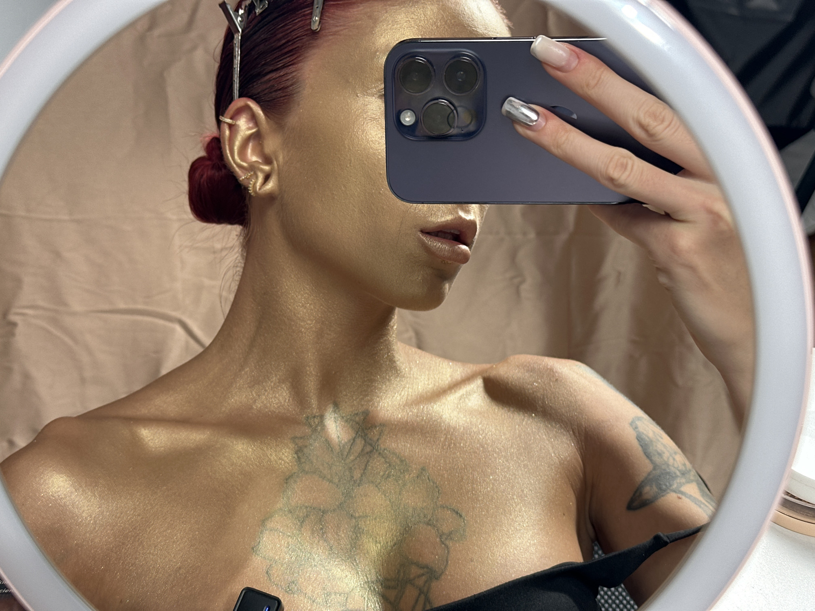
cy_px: 306
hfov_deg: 39.7
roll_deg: -0.2
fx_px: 1130
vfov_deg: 30.3
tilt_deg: -27.1
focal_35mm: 48
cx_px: 408
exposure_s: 1/172
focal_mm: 6.86
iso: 64
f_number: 1.78
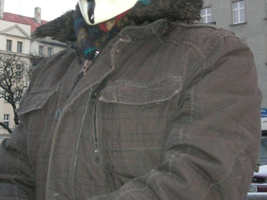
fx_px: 563
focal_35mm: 73
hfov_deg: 26.6
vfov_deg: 20.1
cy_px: 60
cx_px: 106
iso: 400
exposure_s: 1/44
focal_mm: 7.8
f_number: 2.8
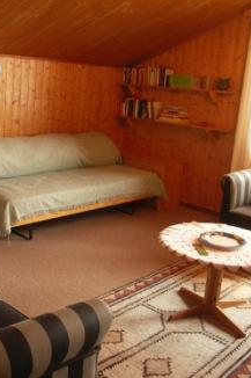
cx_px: 76
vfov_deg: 48.5
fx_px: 419
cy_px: 194
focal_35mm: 40
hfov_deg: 33.0
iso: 160
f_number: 2.8
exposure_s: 1/10
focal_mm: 7.2
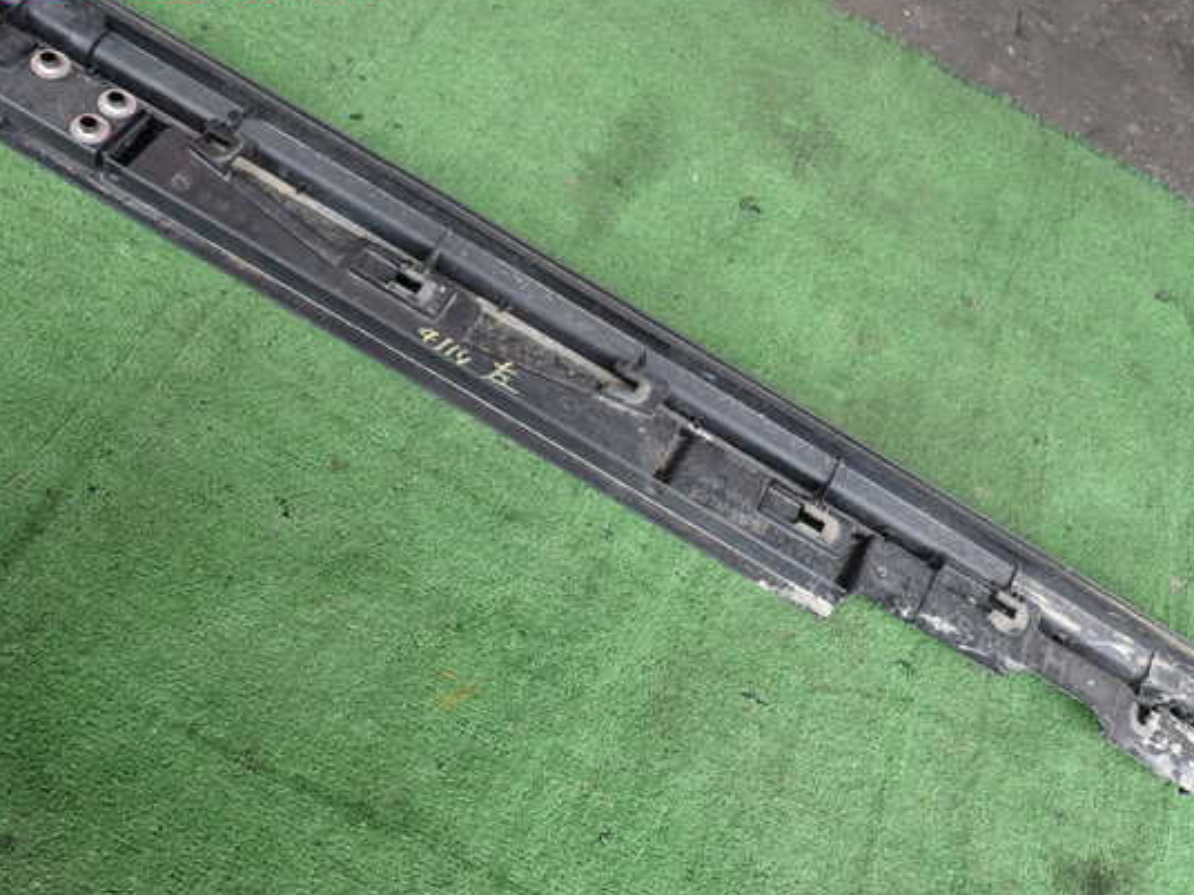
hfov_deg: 63.4
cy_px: 454
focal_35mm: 28
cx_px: 626
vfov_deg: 49.7
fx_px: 966
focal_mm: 4.5
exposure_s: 1/200
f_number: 2.8
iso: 100
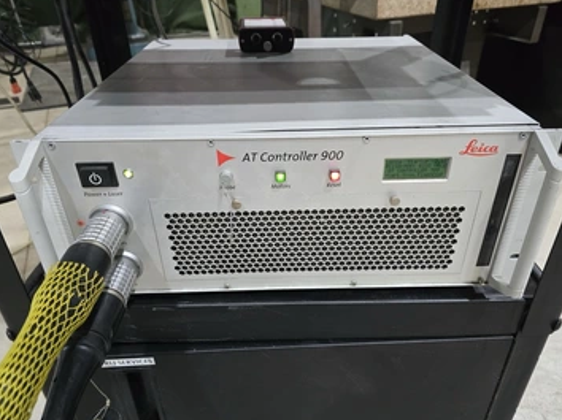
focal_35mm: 26
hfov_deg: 67.3
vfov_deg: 53.0
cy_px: 220
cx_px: 289
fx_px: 422
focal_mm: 6.3
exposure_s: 1/120
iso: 1000
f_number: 1.7
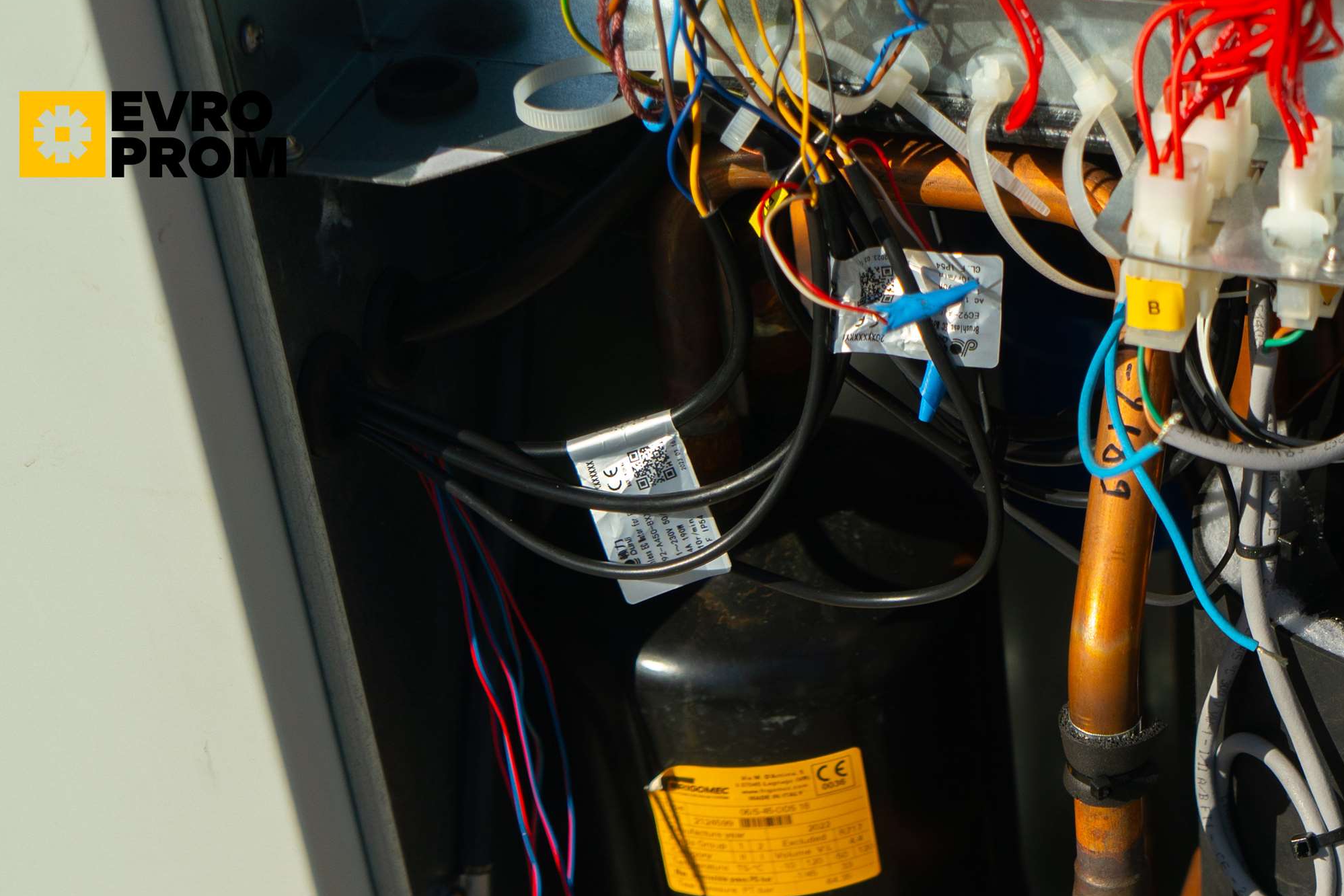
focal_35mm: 91
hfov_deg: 21.7
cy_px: 920
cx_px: 1311
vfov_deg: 14.7
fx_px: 3397
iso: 100
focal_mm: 44
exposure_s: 1/1000
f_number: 4
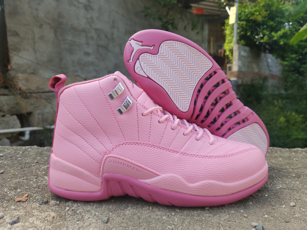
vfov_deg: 58.9
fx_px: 204
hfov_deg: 73.9
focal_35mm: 23
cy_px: 115
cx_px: 154
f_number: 1.8
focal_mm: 5.4
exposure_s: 1/250
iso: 20
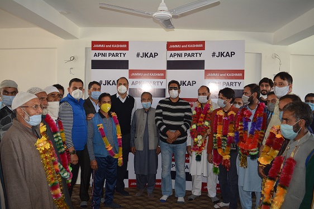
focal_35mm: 27
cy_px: 104
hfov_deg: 67.4
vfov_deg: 48.0
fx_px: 236
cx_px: 157
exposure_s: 1/60
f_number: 3.5
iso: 450
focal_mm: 18
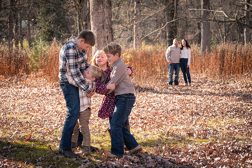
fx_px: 639
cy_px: 81
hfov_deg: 22.3
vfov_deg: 15.0
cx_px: 118
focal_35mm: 91
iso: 250
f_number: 6.3
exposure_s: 1/250
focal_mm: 85
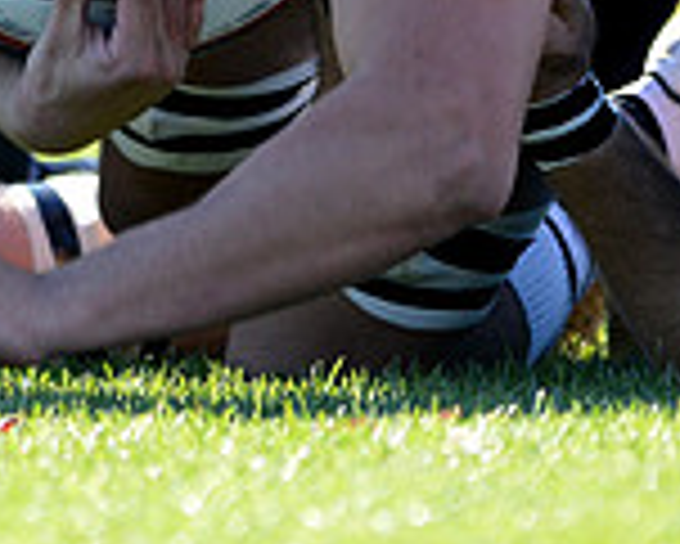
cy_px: -294
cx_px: 396
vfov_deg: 1.0
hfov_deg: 1.3
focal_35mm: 1515
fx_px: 30510
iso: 560
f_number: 4
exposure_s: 1/800
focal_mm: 420
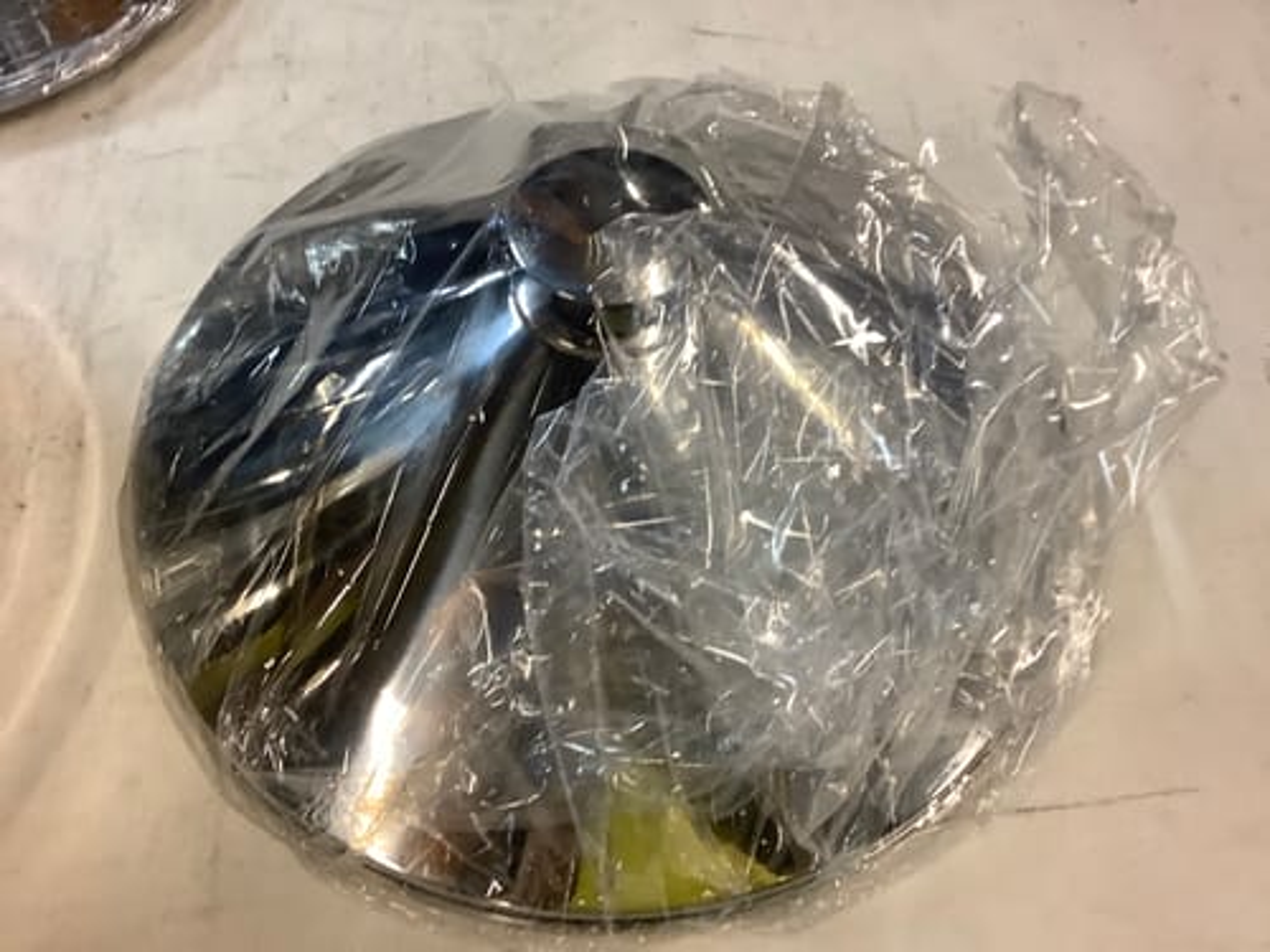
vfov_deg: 45.4
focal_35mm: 31
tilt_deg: -59.2
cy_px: 476
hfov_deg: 58.4
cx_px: 635
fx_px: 1137
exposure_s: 1/50
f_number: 2.4
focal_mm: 3.3
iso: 200
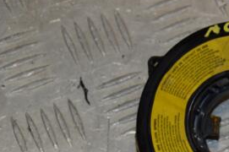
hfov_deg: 11.8
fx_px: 1099
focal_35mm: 173
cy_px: 133
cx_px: 219
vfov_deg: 7.9
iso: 800
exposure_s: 1/200
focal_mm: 52
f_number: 10
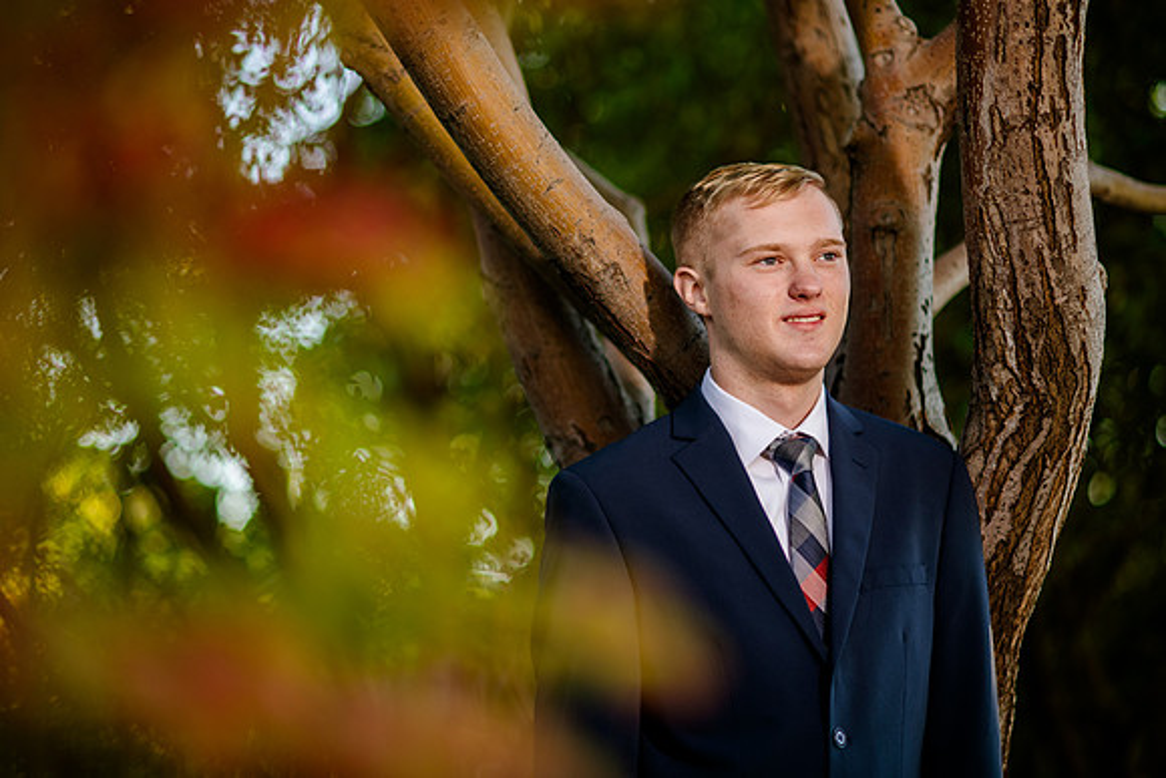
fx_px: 3702
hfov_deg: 17.9
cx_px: 557
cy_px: 366
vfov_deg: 12.0
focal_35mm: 114
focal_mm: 105
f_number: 2
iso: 200
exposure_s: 1/400
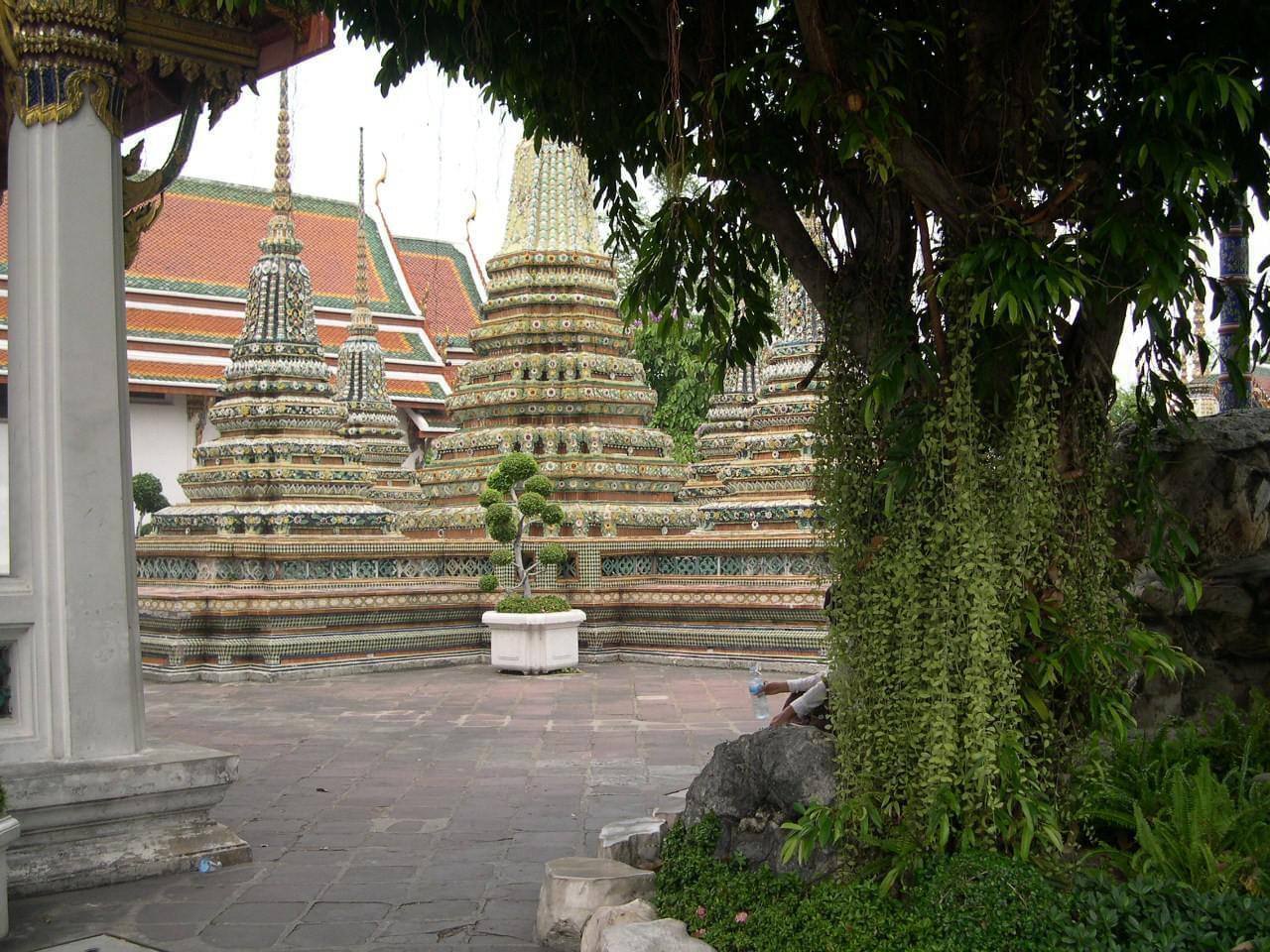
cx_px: 635
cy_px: 476
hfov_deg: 49.0
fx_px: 1394
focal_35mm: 38
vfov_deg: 37.7
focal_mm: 8
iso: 100
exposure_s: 1/500
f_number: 2.8
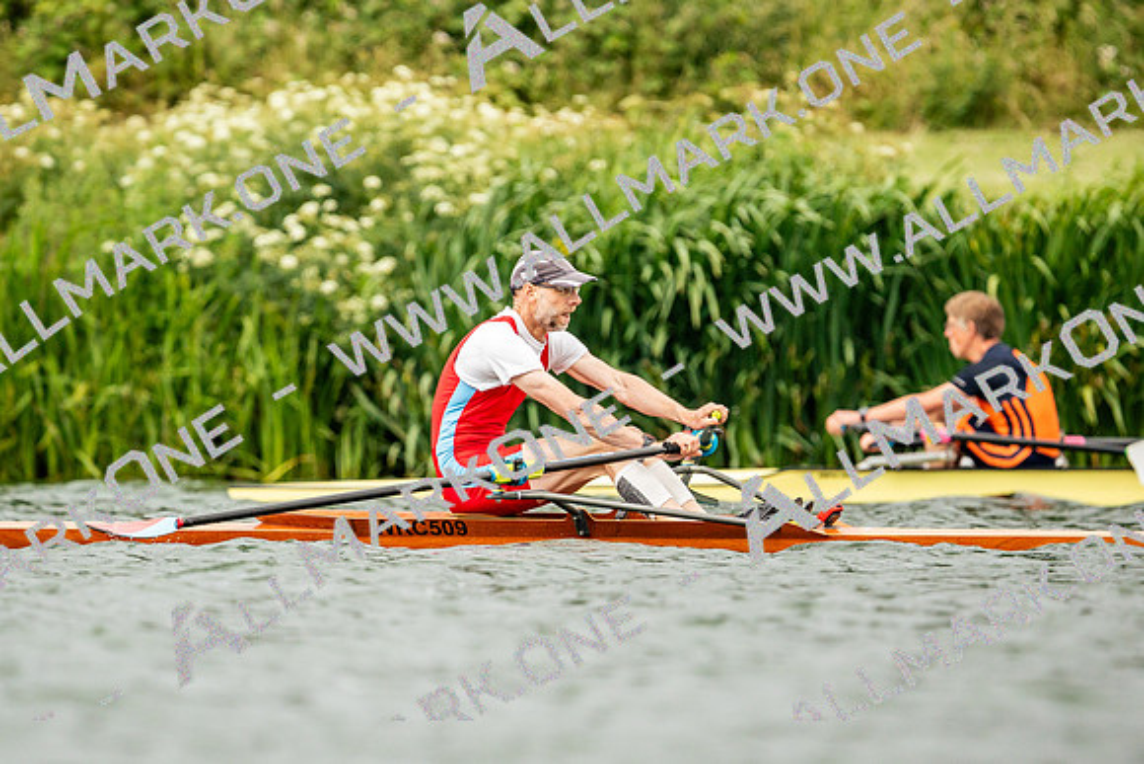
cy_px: 382
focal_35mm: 900
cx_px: 572
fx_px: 28605
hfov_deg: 2.3
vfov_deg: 1.5
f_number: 6.3
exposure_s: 1/2000
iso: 1000
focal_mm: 600
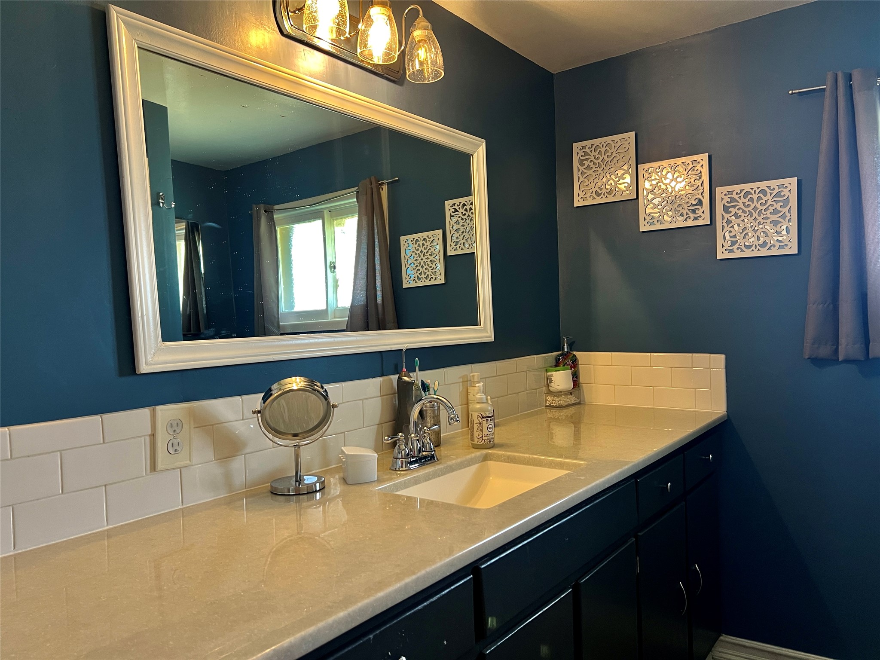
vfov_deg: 53.1
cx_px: 440
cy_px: 330
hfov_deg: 67.3
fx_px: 661
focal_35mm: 26
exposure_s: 1/60
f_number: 1.5
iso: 200
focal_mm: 5.7
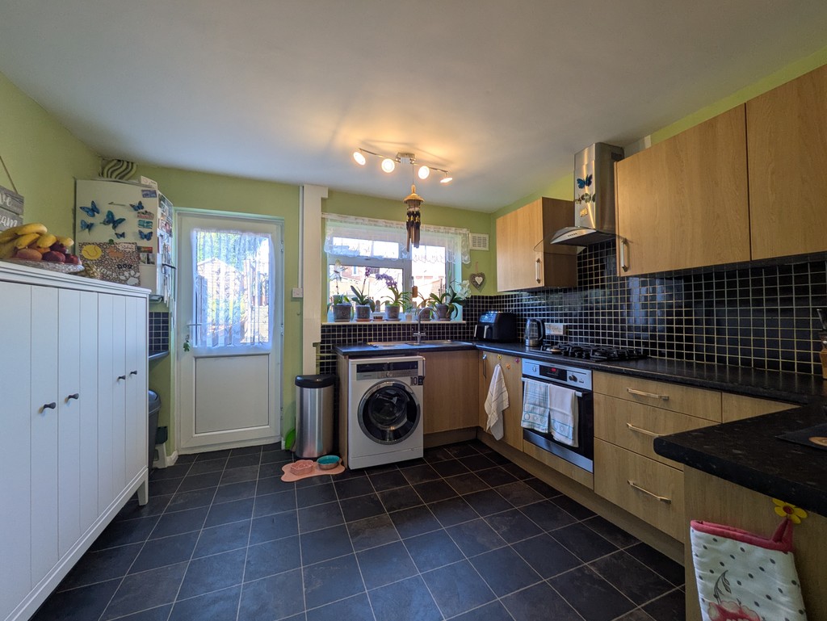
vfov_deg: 85.7
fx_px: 335
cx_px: 414
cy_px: 310
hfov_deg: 102.0
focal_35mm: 14
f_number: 2.2
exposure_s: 1/100
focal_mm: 1.83
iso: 82
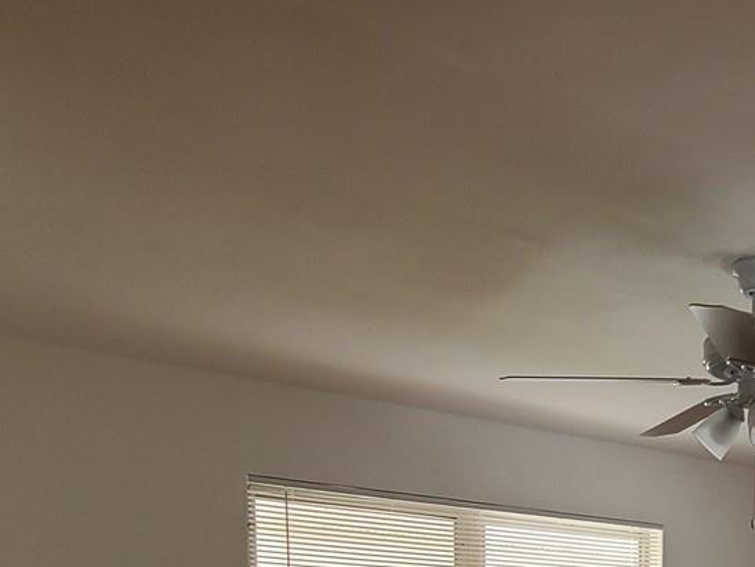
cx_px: 751
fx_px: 829
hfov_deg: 42.4
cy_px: 742
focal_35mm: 38
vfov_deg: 29.9
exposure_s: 1/60
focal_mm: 2.2
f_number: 2.2
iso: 125
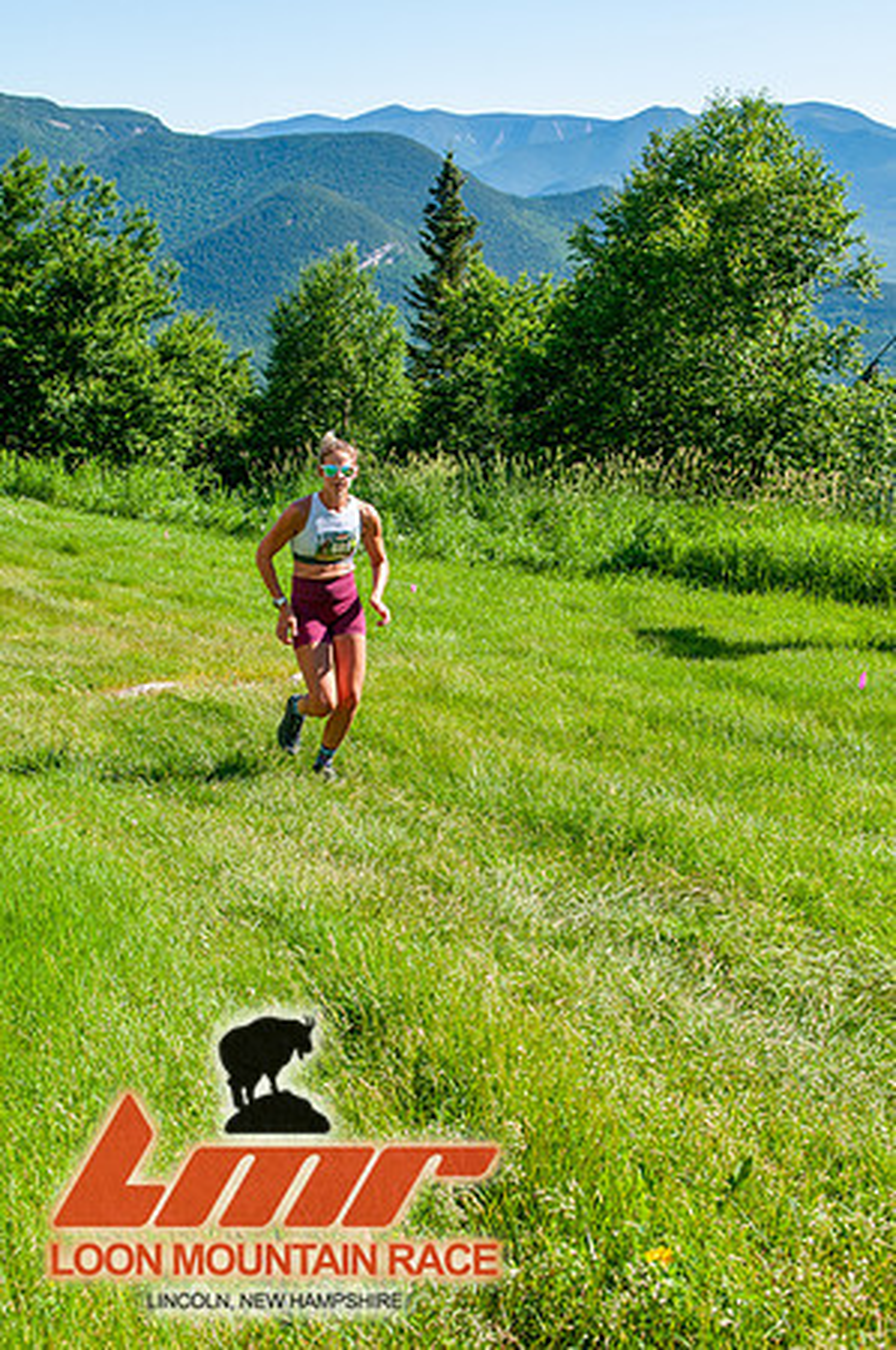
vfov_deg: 38.9
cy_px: 675
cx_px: 448
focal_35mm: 51
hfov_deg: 26.4
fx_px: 1908
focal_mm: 34
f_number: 8
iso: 200
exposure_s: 1/400
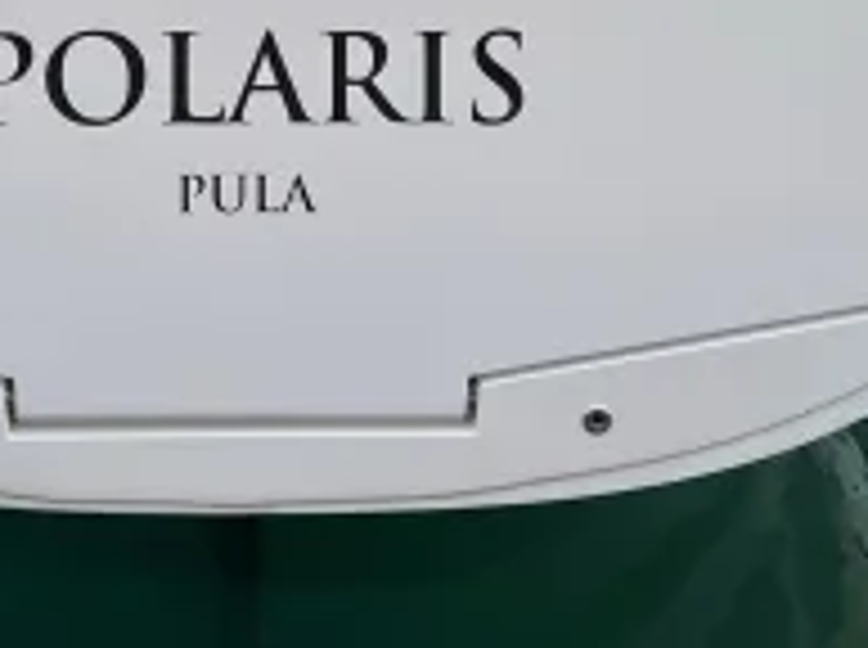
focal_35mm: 81
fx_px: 2027
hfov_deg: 23.9
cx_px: 193
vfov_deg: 16.9
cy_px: -248
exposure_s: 1/625
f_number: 1.5
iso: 50
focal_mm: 5.7
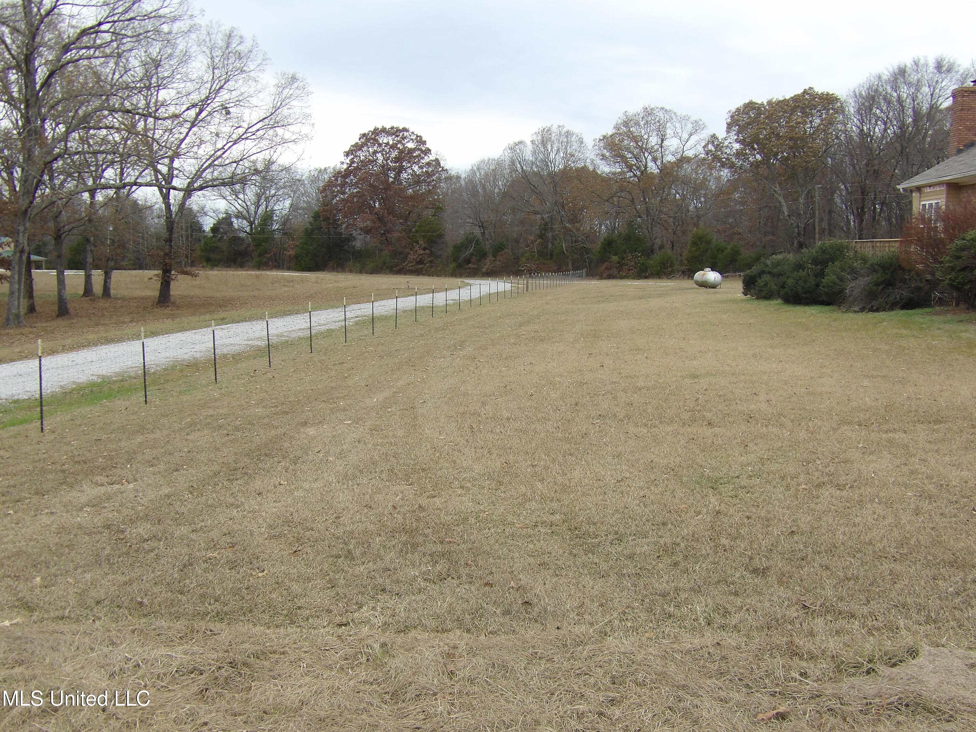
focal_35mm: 39
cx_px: 488
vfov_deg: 36.8
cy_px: 366
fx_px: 1100
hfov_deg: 47.9
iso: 100
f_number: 3.7
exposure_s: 1/102
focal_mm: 7
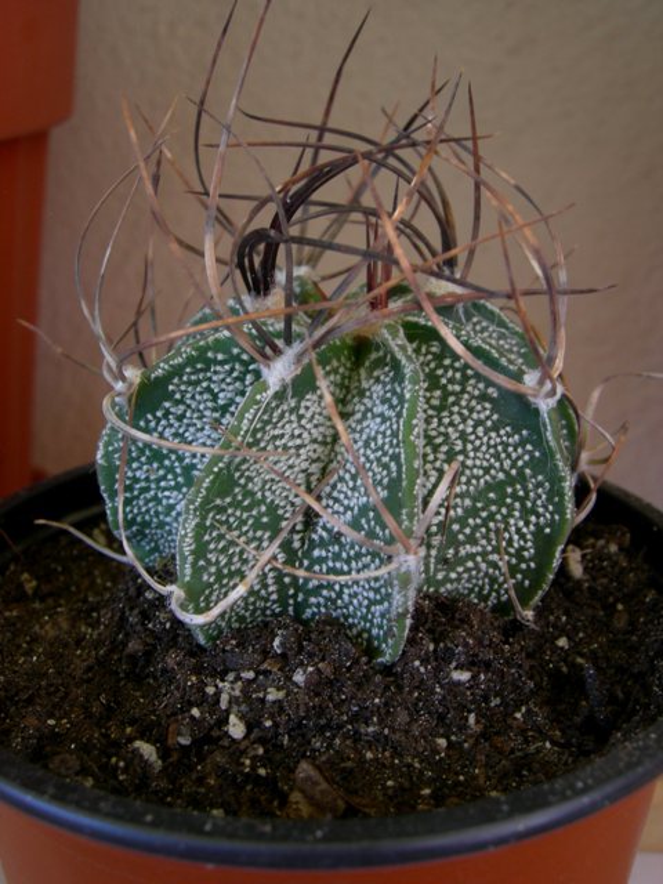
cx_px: 332
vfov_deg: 49.0
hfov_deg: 37.7
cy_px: 442
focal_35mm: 38
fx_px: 970
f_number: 5
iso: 64
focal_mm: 8
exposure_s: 1/58
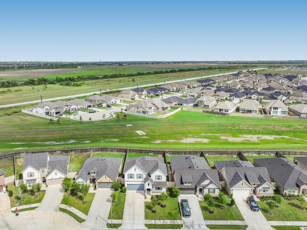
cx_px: 146
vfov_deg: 51.3
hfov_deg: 65.3
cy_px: 109
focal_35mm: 27
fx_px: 239
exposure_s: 1/80
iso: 100
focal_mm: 12.29
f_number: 4
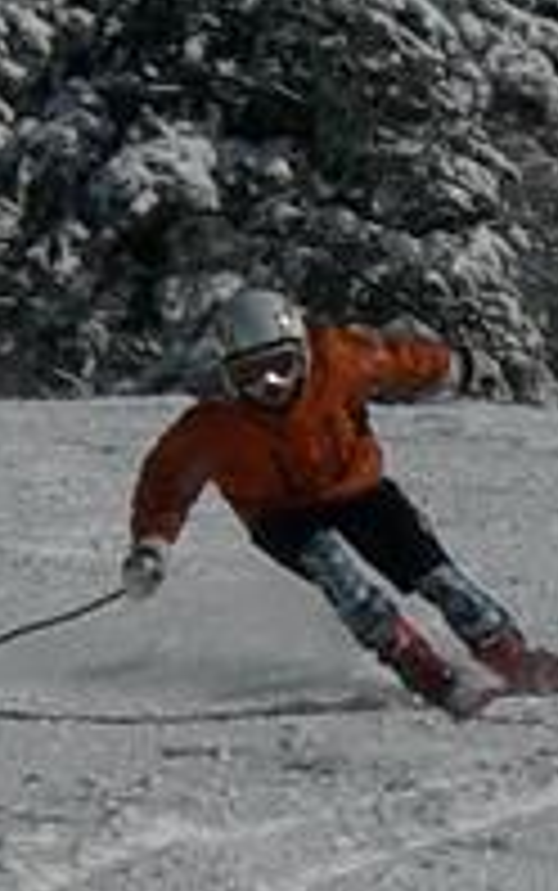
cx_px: 320
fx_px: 6730
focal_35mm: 277
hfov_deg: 4.7
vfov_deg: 7.6
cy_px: 443
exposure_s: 1/2000
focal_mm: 18.9
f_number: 7.6
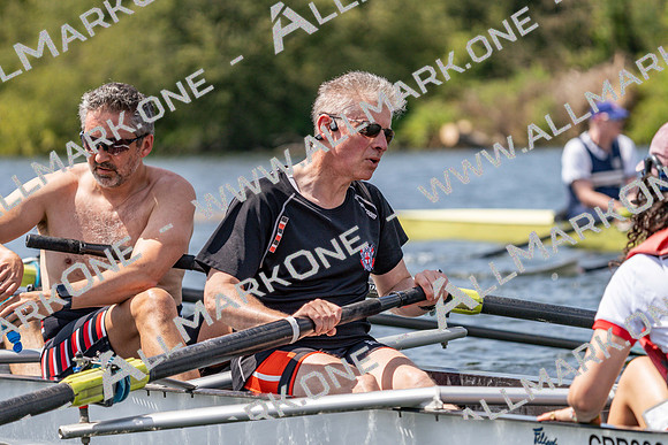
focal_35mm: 245
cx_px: 334
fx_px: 4547
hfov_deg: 8.4
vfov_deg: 5.6
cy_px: 222
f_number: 5.6
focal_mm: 245
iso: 320
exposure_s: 1/2000
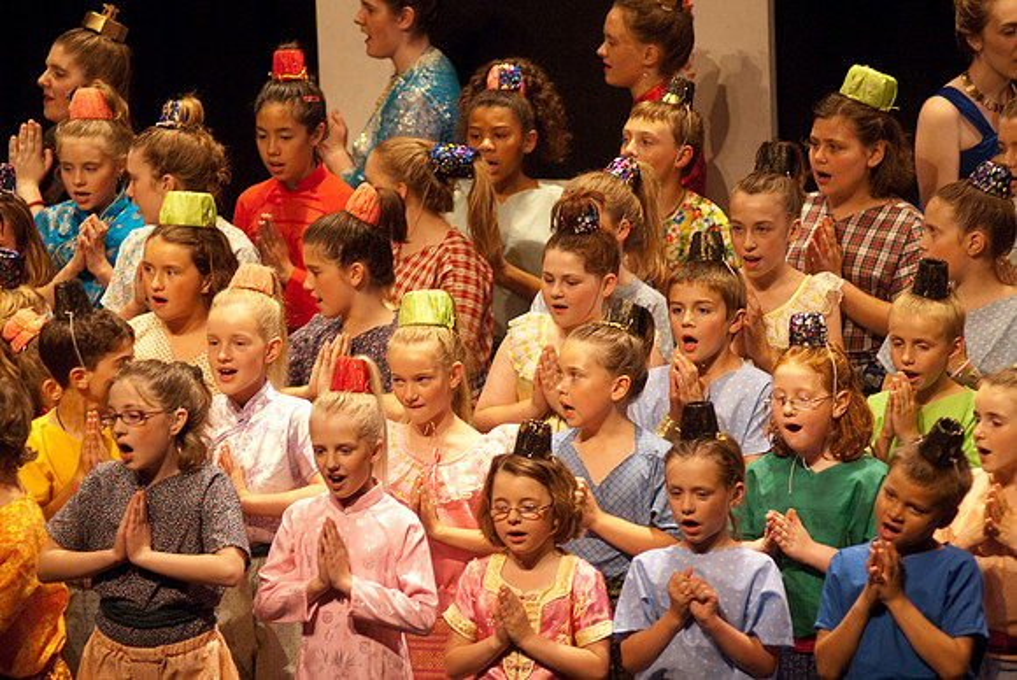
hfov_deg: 8.1
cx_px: 508
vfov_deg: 5.4
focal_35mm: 255
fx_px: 7211
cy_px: 340
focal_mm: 170
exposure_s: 1/160
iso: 1000
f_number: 2.8
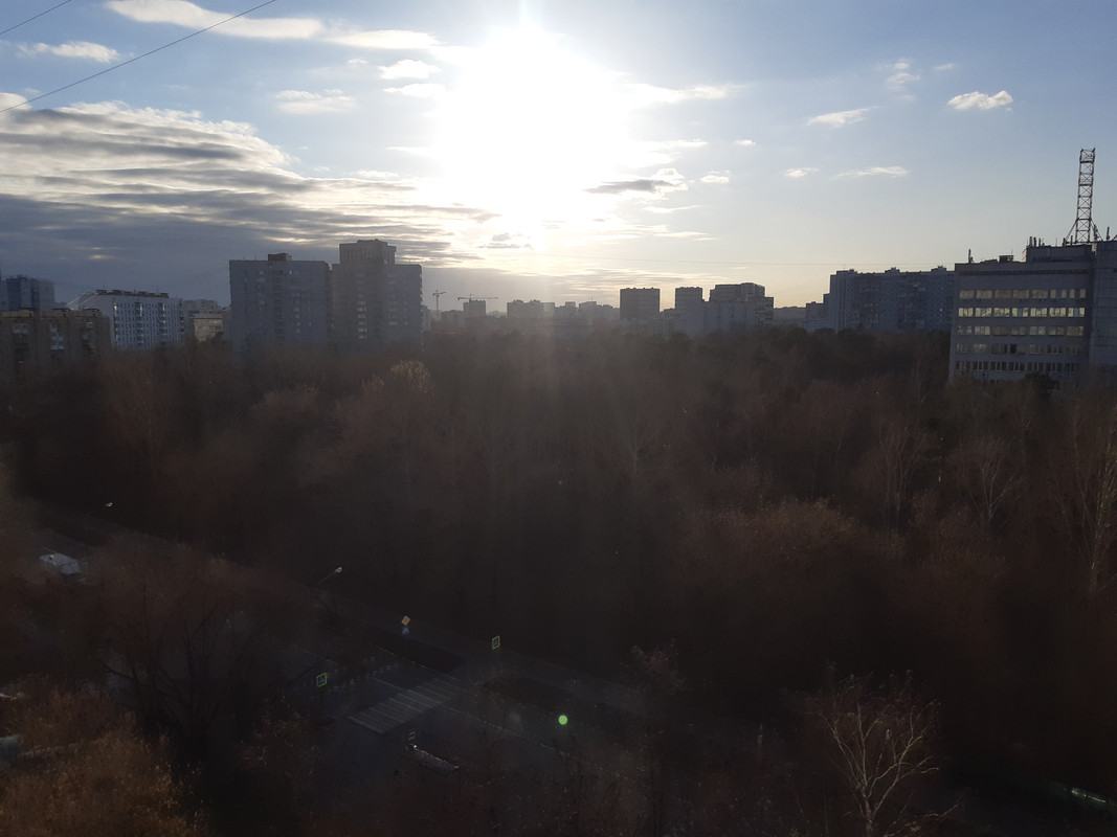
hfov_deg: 67.3
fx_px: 839
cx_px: 558
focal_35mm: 26
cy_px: 418
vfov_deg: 53.1
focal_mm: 3.93
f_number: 1.7
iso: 40
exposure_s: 1/5128
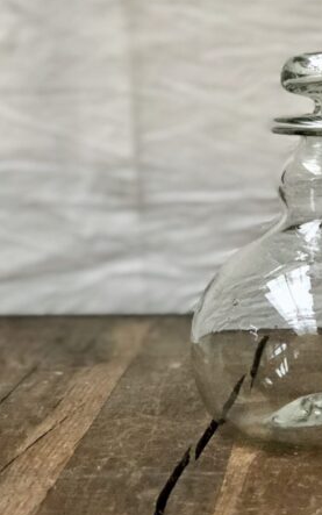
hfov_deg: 11.9
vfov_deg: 19.0
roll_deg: +0.8
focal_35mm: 109
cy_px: 159
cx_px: 312
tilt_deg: -5.0
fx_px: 1530
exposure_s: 1/30
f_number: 2.8
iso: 320
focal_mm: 6.6
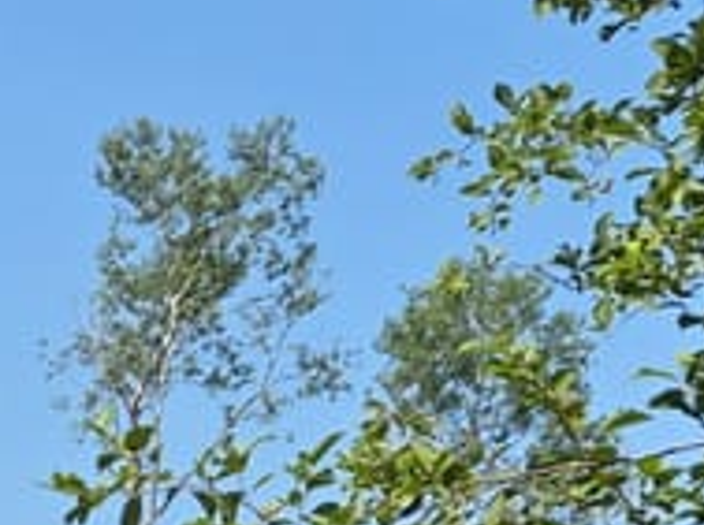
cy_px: 1555
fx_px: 3715
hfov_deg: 9.6
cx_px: -1002
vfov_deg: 7.2
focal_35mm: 183
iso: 25
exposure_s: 1/1533
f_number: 1.8
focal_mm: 5.4
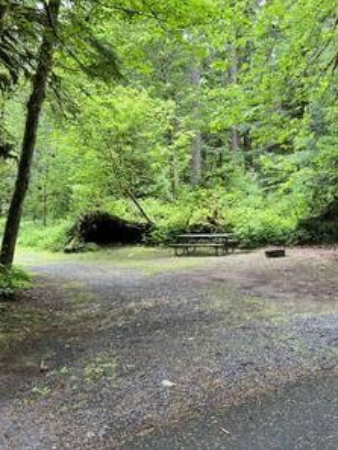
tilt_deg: +0.9
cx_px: 230
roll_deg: +0.3
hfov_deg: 40.1
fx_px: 455
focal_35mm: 35
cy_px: 226
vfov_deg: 52.6
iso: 64
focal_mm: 5.7
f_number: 1.5
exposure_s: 1/121
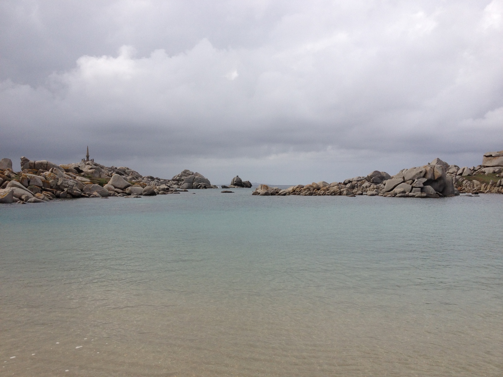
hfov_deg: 52.6
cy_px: 188
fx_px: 509
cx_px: 252
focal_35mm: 35
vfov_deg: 40.7
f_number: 2.4
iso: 64
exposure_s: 1/2123
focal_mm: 4.28
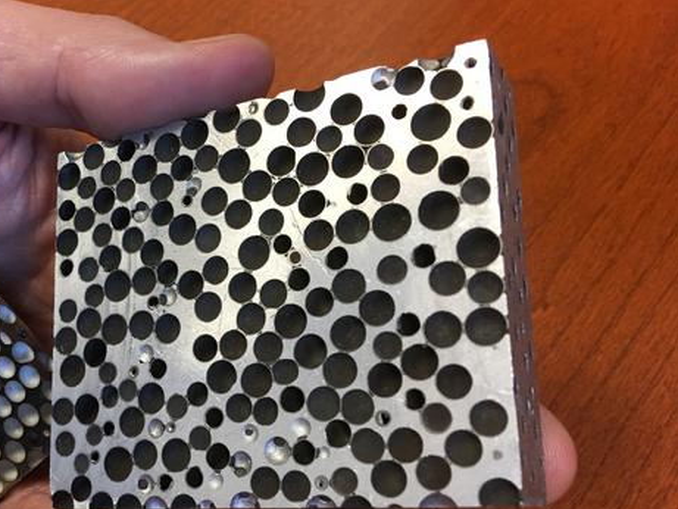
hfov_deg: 41.6
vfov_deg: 32.8
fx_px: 862
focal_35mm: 44
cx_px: 166
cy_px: 314
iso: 40
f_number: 2.2
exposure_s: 1/15
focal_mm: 4.15
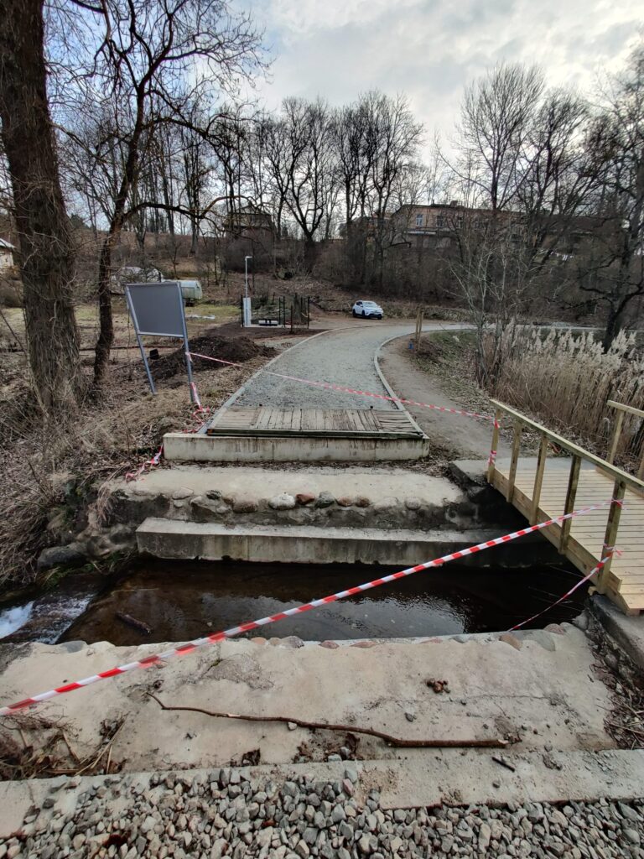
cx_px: 322
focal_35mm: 13
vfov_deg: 106.2
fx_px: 322
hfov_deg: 89.9
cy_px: 430
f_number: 2.2
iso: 100
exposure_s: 1/352
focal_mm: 2.25
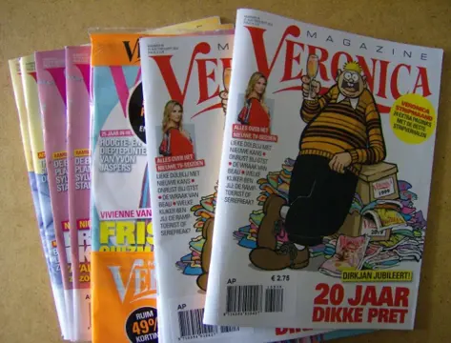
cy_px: 172
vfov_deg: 40.0
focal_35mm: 36
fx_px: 472
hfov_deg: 51.1
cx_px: 226
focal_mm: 6
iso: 200
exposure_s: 1/51.9
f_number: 2.8
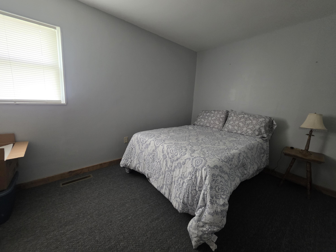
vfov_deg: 89.9
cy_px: 126
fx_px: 126
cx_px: 168
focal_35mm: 13
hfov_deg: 106.2
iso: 500
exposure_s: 1/60
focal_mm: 2.2
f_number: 1.9
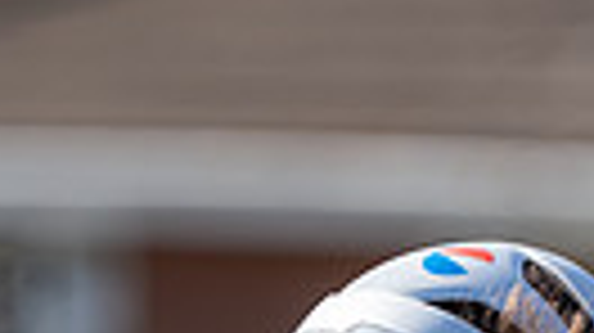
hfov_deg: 3.0
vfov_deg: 1.7
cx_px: 567
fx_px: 11268
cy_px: 572
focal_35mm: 716
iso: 100
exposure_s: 1/1250
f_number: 2.8
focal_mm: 200
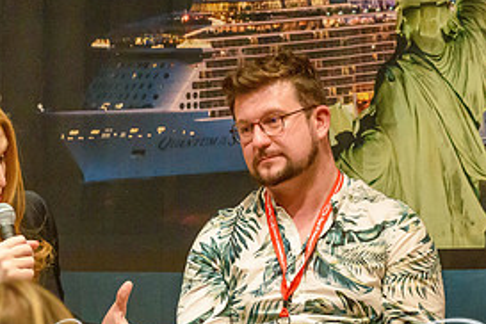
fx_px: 3699
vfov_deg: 5.0
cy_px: 250
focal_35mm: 274
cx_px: 246
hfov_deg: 7.5
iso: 4000
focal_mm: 86
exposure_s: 1/125
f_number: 4.8
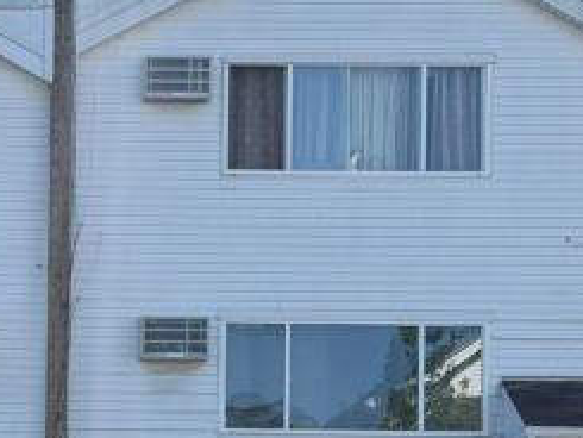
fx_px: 2376
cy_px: 488
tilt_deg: +4.2
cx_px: -31
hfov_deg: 13.7
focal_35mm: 141
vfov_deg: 10.4
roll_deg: -0.3
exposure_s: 1/3704
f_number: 1.78
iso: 100
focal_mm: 6.76
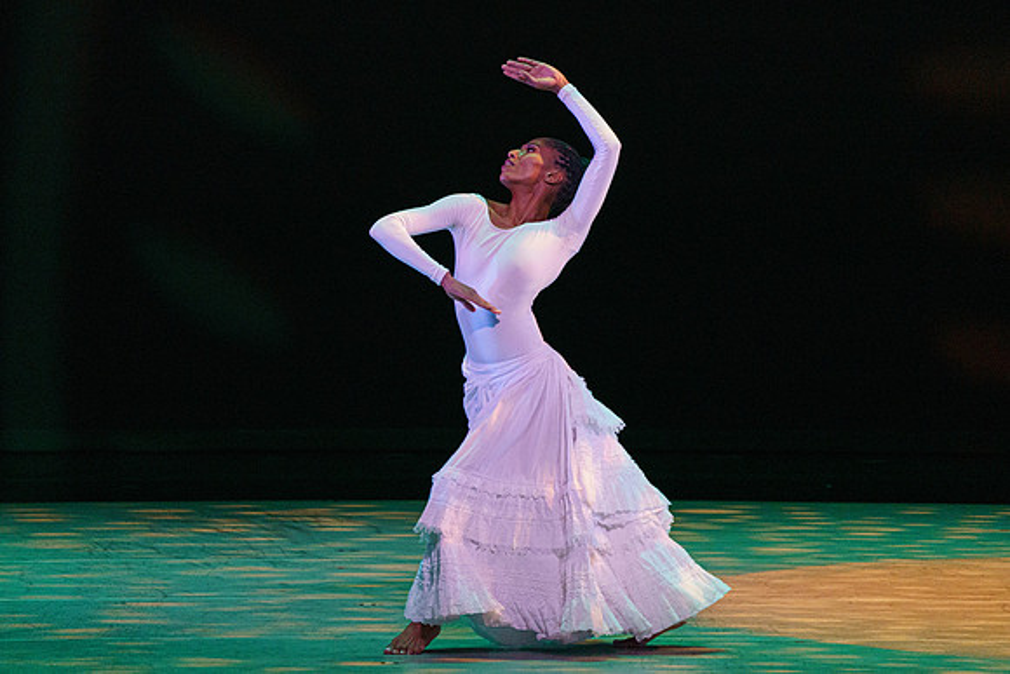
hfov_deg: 4.7
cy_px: 289
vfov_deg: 3.1
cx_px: 456
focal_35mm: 440
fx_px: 12344
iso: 5000
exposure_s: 1/400
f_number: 6.3
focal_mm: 376
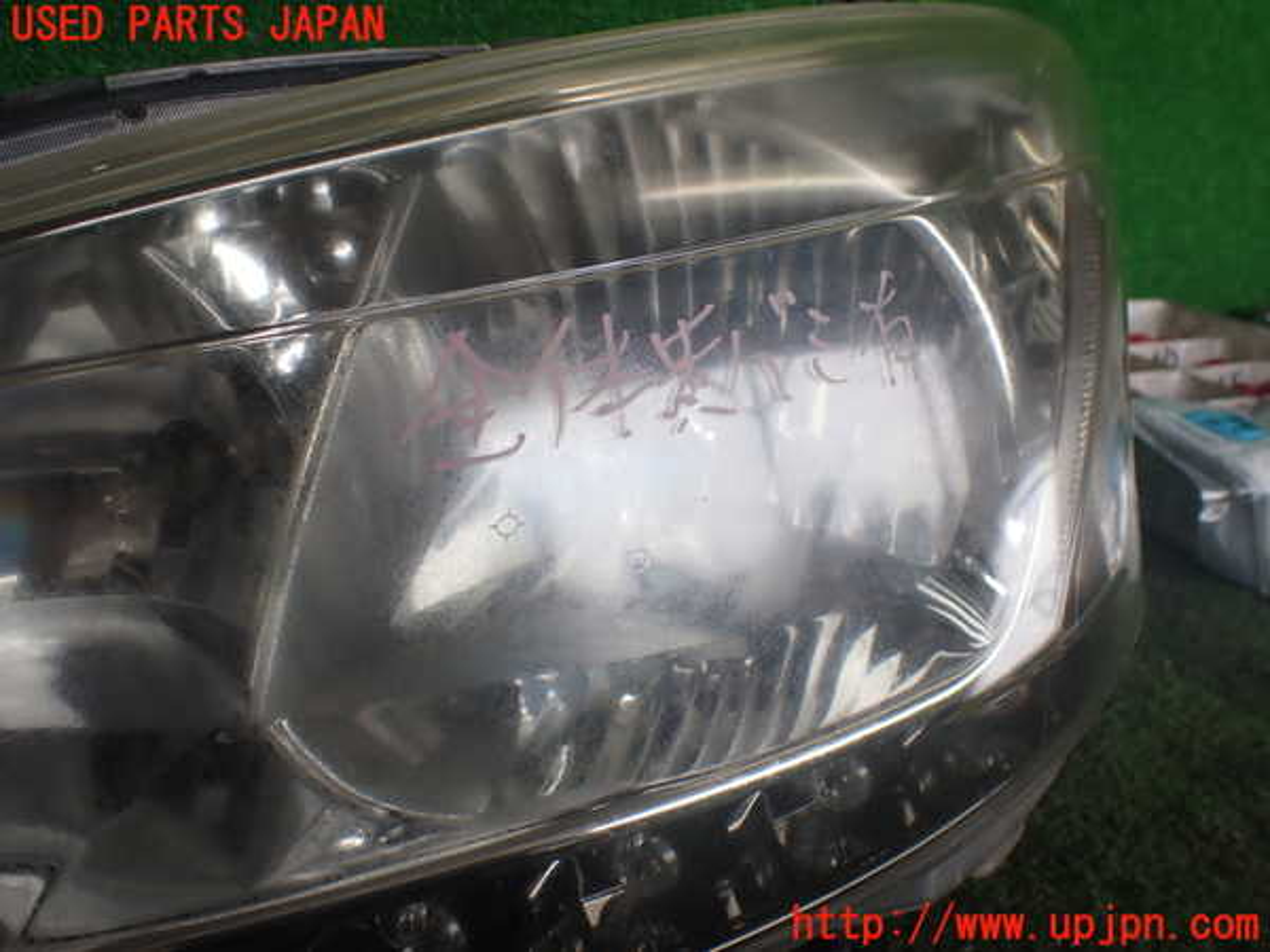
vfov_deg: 46.8
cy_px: 476
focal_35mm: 30
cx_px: 635
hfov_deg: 60.0
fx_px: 1101
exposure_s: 1/125
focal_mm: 5.4
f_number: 3.2
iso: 100
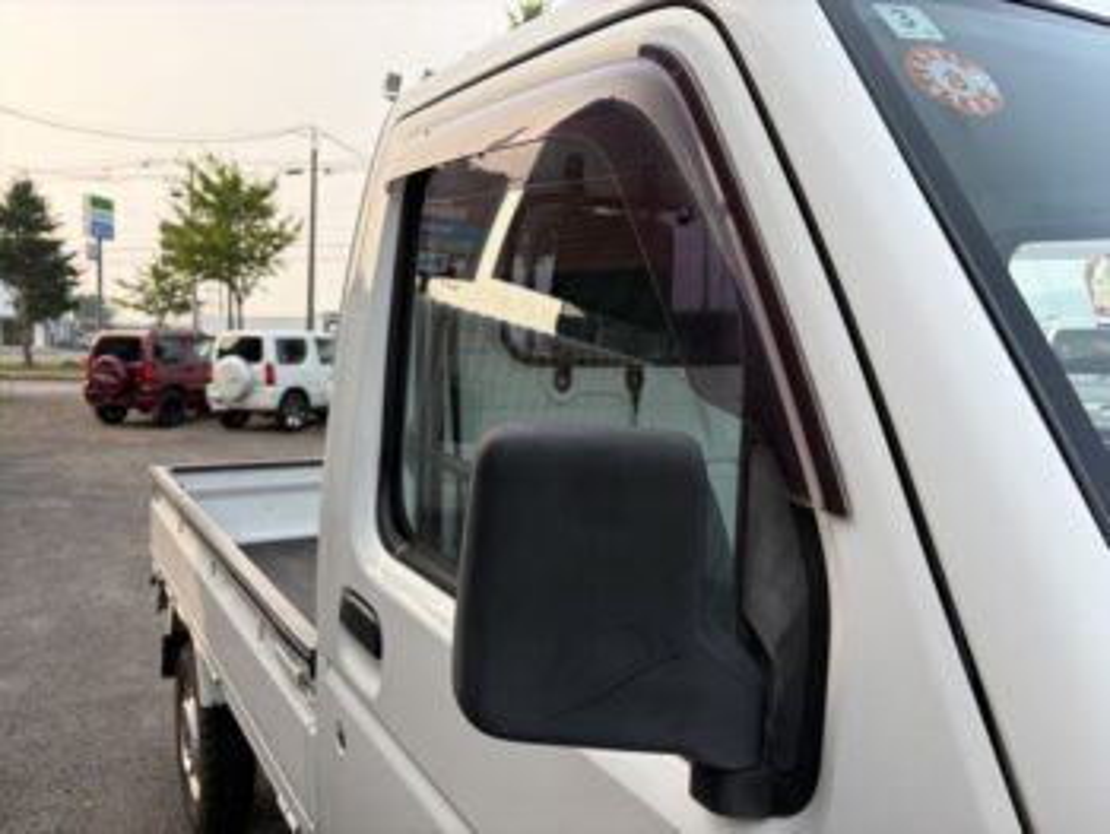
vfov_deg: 53.1
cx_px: 555
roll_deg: +0.2
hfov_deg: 67.3
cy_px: 417
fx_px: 834
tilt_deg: -3.9
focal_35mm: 26
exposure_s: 1/820
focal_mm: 5.96
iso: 64
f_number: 1.6
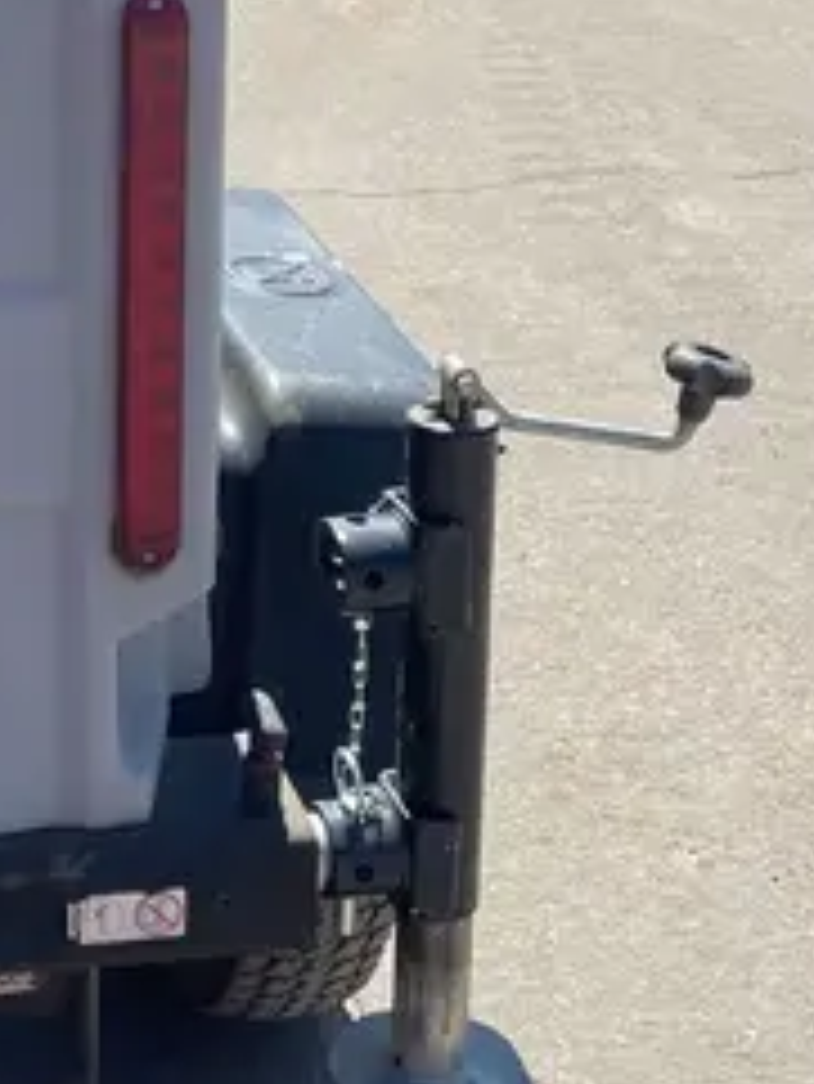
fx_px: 2475
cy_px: 110
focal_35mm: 79
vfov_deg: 24.0
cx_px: -189
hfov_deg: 17.7
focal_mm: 4.2
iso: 32
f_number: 1.6
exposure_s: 1/1984
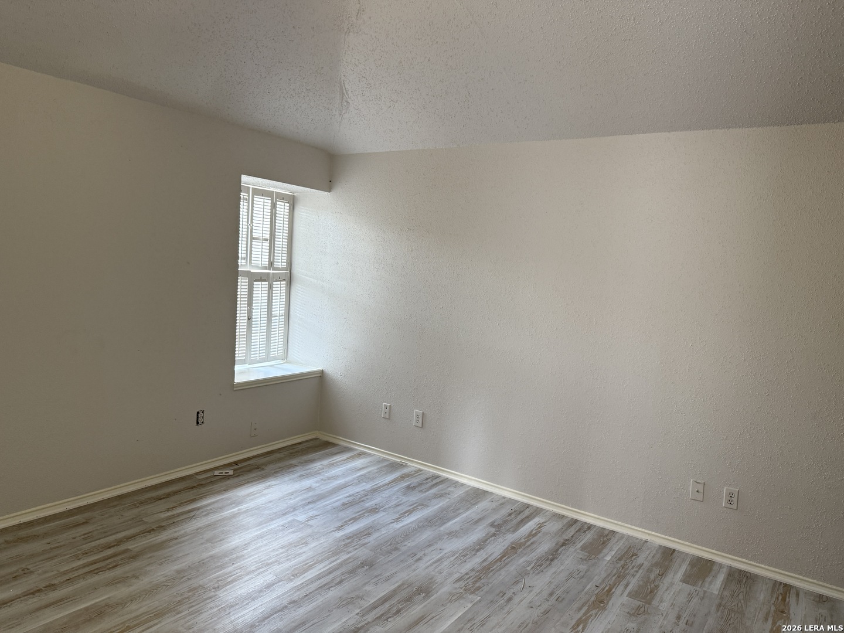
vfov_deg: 56.8
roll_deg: -4.1
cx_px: 422
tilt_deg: -4.8
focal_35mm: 24
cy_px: 316
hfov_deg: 71.6
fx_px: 585
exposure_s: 1/60
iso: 200
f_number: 1.78
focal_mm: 6.76
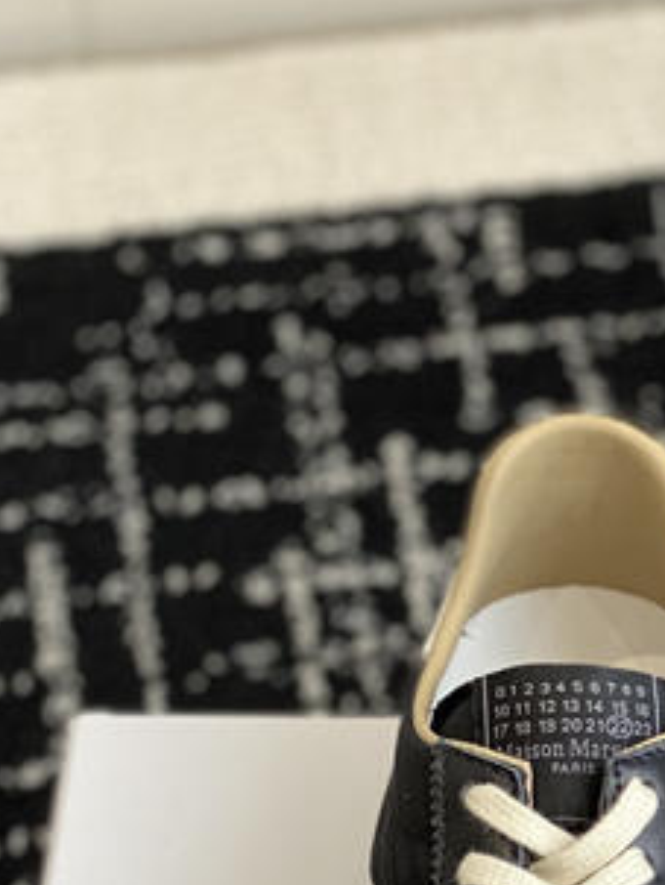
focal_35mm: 149
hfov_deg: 9.8
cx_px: 835
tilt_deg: -48.5
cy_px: 976
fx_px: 3811
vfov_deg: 13.0
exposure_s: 1/122
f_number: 2
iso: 40
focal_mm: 6
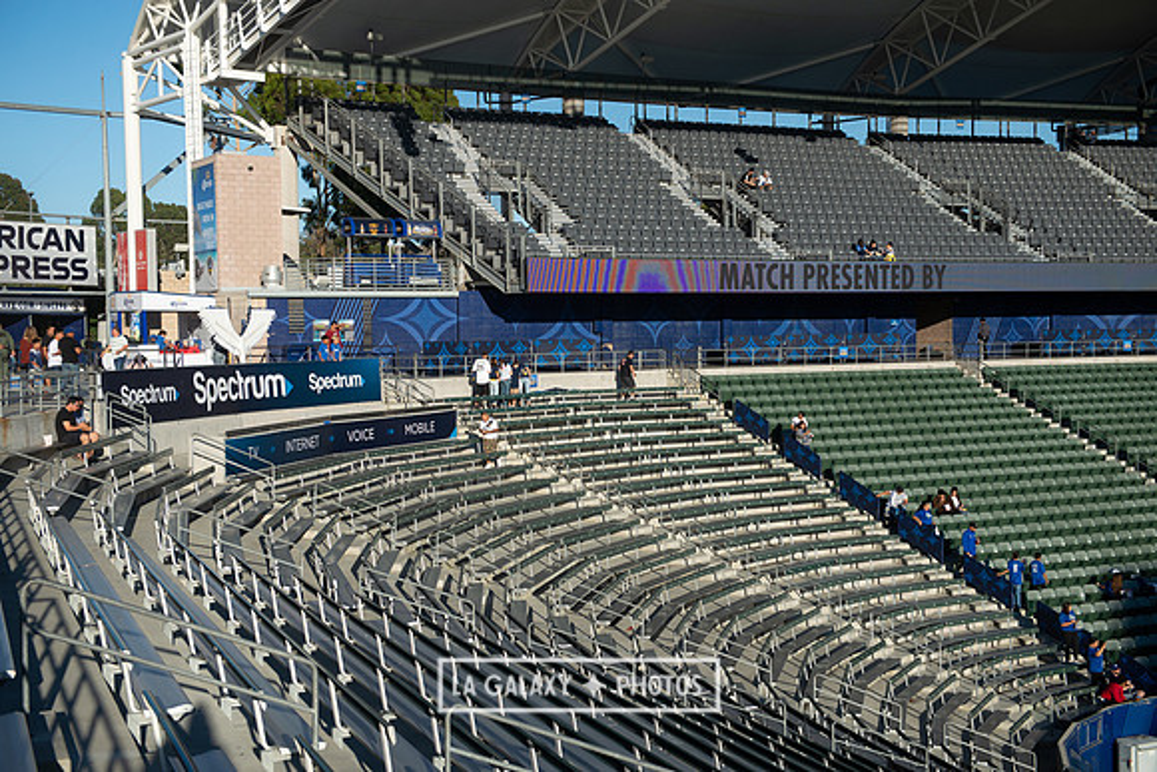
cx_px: 578
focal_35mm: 48
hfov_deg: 41.1
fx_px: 1543
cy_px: 386
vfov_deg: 28.1
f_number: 4.5
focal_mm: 48
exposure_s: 1/2000
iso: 200
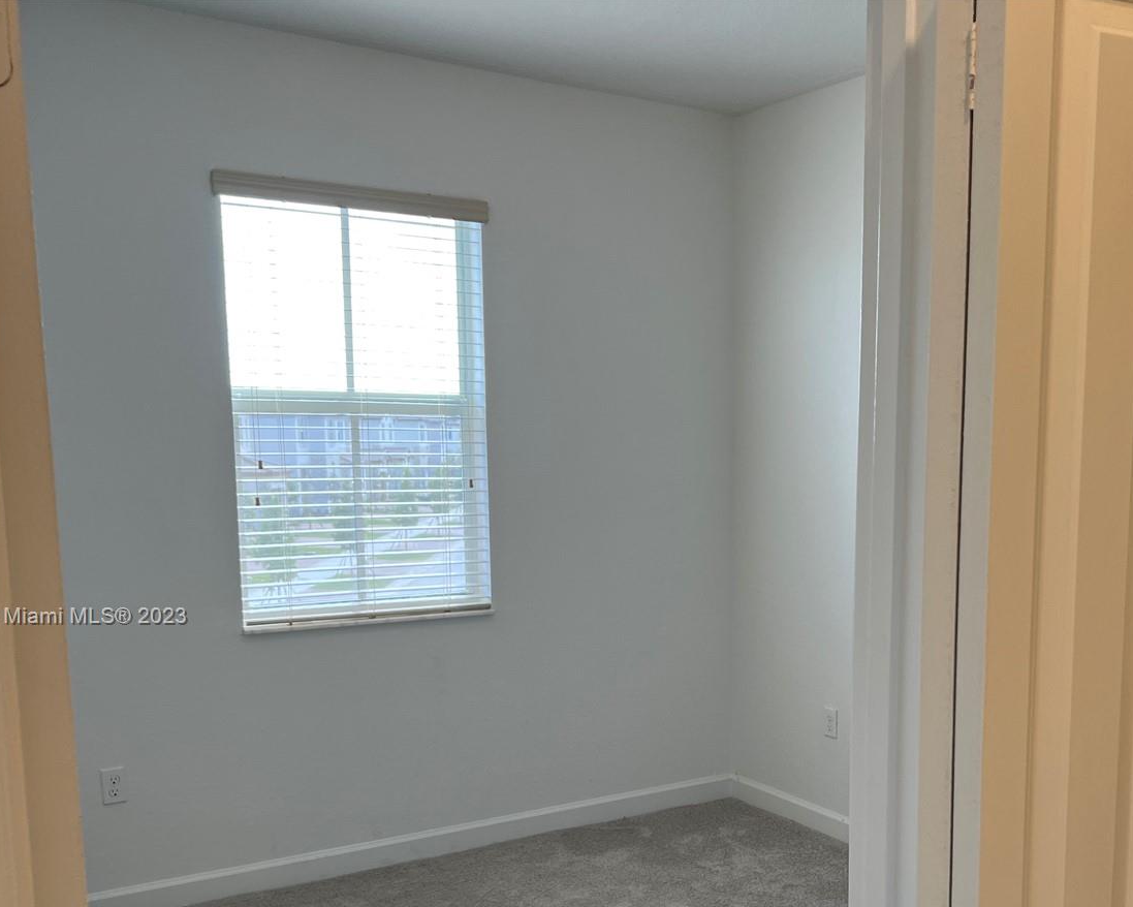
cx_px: 683
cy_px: 618
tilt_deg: -9.4
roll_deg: +0.2
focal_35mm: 37
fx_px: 1241
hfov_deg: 48.8
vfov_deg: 39.6
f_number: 1.5
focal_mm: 5.7
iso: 64
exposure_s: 1/155
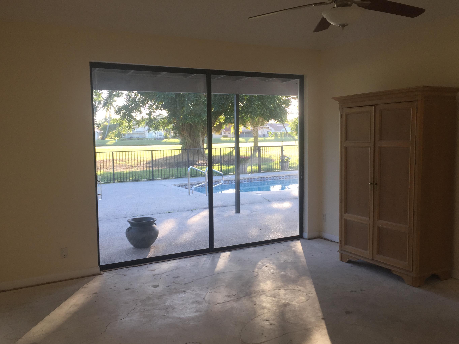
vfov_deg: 44.2
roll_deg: +0.5
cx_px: 231
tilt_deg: -6.3
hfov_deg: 56.8
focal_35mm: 32
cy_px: 174
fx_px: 424
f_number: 2.2
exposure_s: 1/120
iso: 32
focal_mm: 4.15
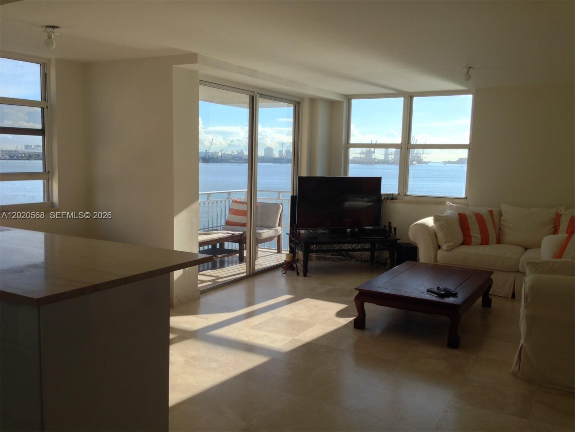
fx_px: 548
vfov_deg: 42.9
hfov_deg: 55.4
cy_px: 216
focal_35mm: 33
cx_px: 288
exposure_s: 1/294
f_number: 2.4
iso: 50
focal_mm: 4.12
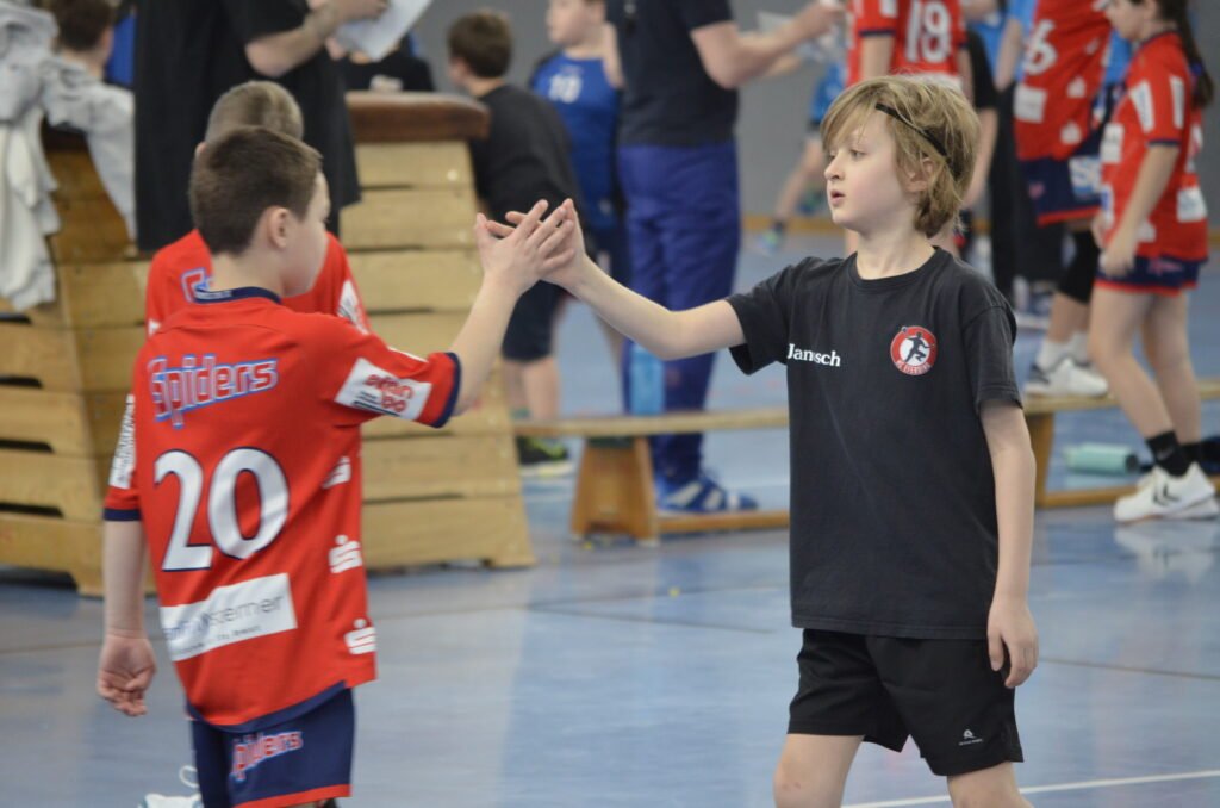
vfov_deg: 5.7
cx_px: 610
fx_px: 8116
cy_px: 404
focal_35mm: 240
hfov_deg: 8.6
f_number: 5.3
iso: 1600
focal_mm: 160
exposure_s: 1/200
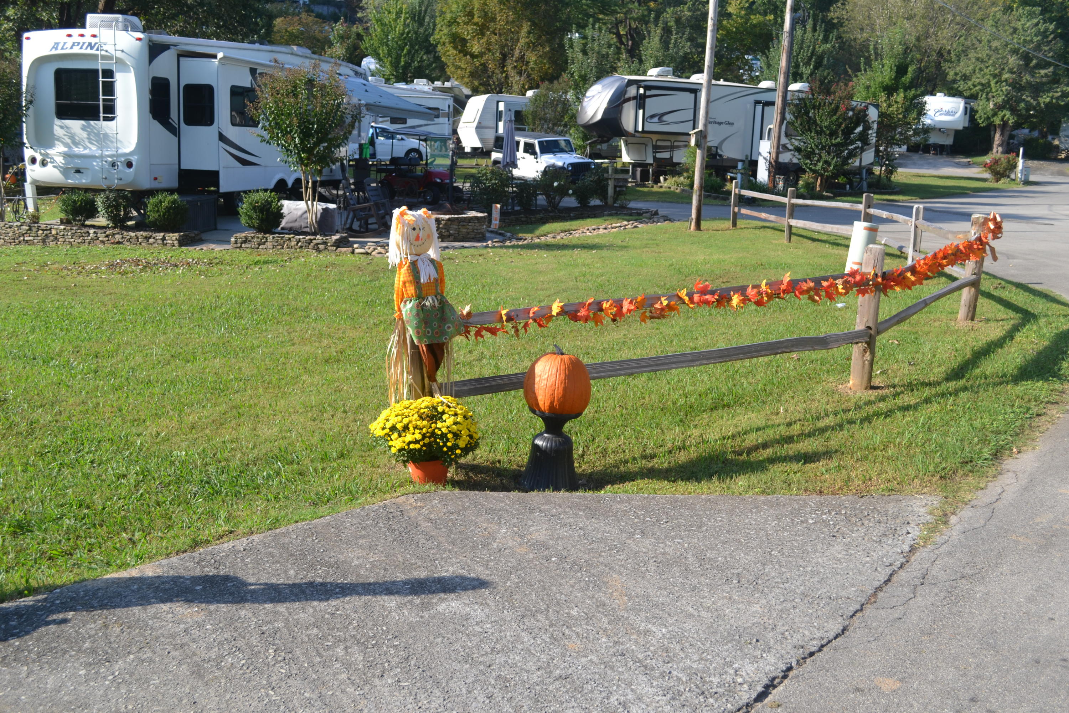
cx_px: 534
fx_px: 1069
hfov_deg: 53.1
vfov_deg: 36.9
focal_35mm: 36
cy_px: 356
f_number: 6.3
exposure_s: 1/160
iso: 100
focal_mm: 24
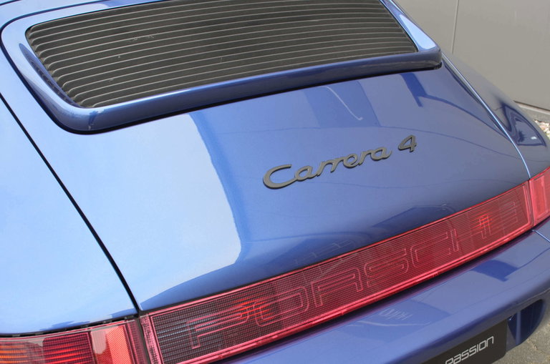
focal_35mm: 48
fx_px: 732
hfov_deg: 41.2
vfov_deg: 28.0
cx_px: 275
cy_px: 182
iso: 180
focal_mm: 32
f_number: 5.6
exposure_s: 1/60
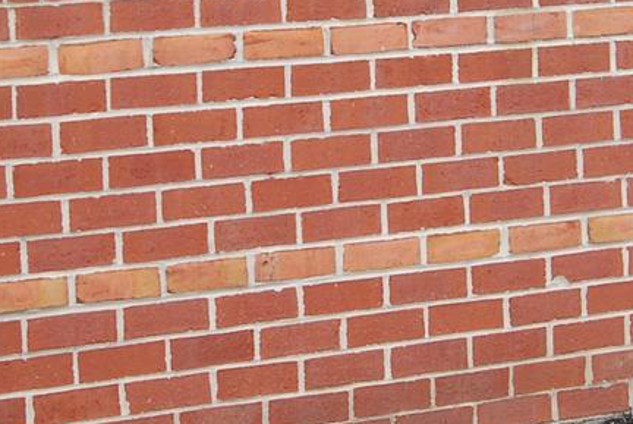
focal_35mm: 128
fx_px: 2253
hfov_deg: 16.0
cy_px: 12
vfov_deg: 10.7
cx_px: 202
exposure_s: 1/200
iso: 100
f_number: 7.1
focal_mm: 18
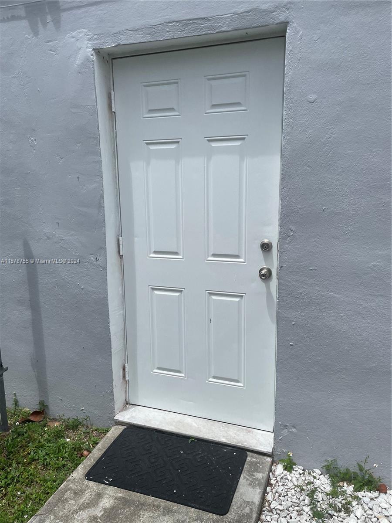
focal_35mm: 26
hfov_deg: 53.1
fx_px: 393
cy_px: 262
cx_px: 196
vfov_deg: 67.3
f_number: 1.6
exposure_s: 1/4651
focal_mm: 4.2
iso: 32
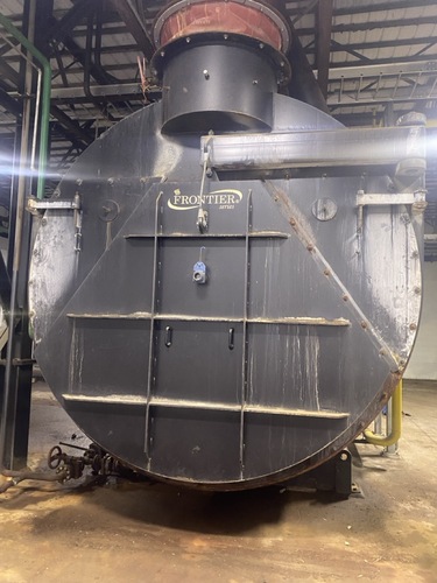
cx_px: 218
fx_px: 438
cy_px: 292
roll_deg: -3.9
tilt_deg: +5.7
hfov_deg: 53.1
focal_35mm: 26
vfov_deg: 67.3
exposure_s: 1/30
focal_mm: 4.25
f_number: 1.8
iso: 500
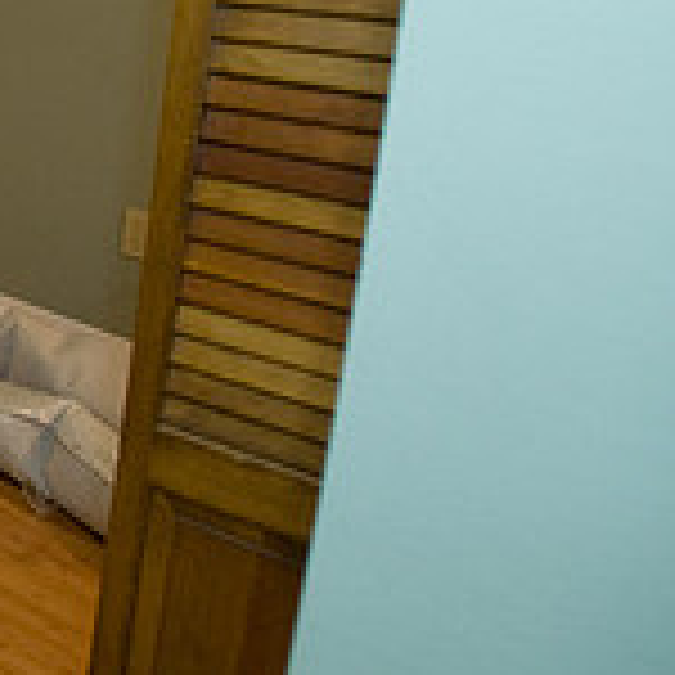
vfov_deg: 29.8
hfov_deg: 21.0
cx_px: -536
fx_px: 1235
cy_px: 130
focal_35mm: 56
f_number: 4
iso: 1250
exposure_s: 1/40
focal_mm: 17
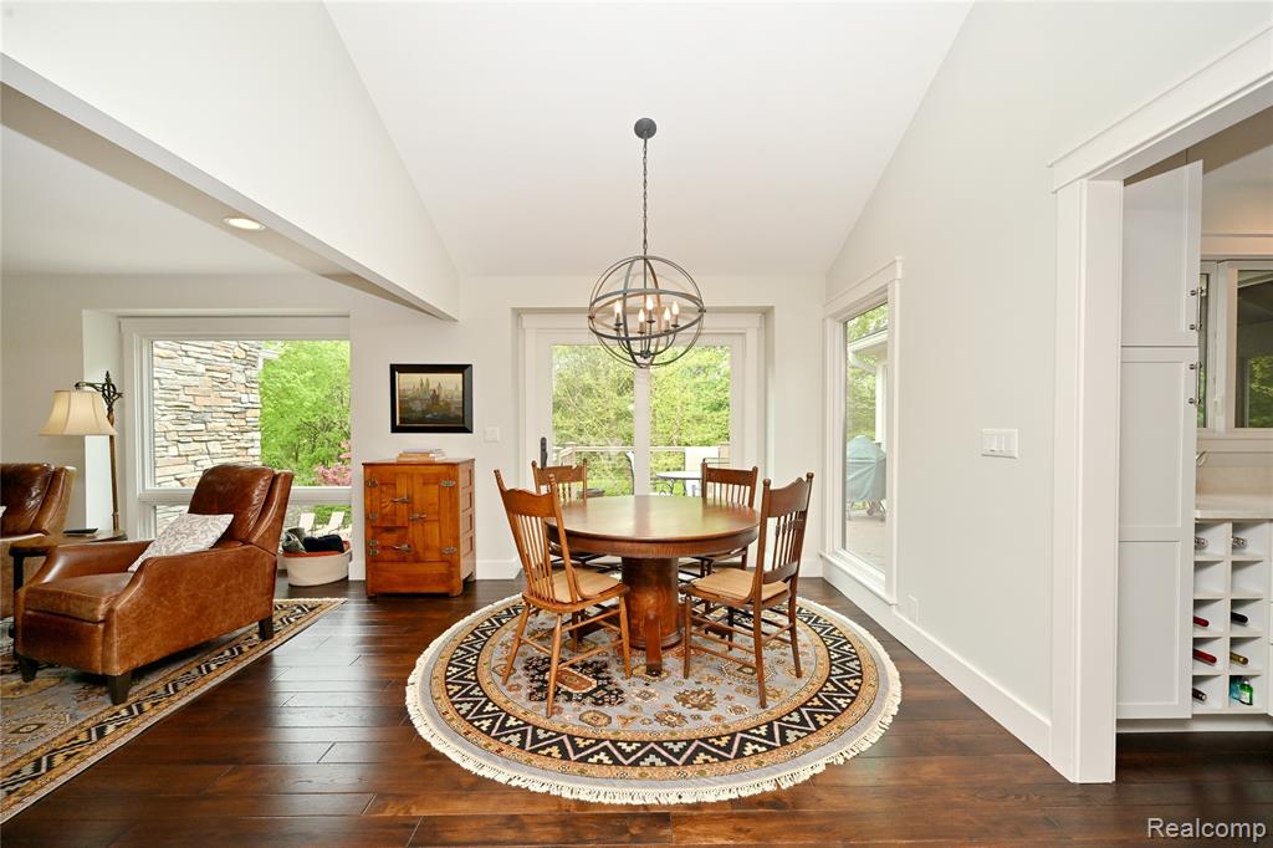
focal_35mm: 14
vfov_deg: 81.2
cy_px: 424
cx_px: 636
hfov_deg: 104.3
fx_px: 495
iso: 320
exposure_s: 1/60
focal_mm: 14
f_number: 10
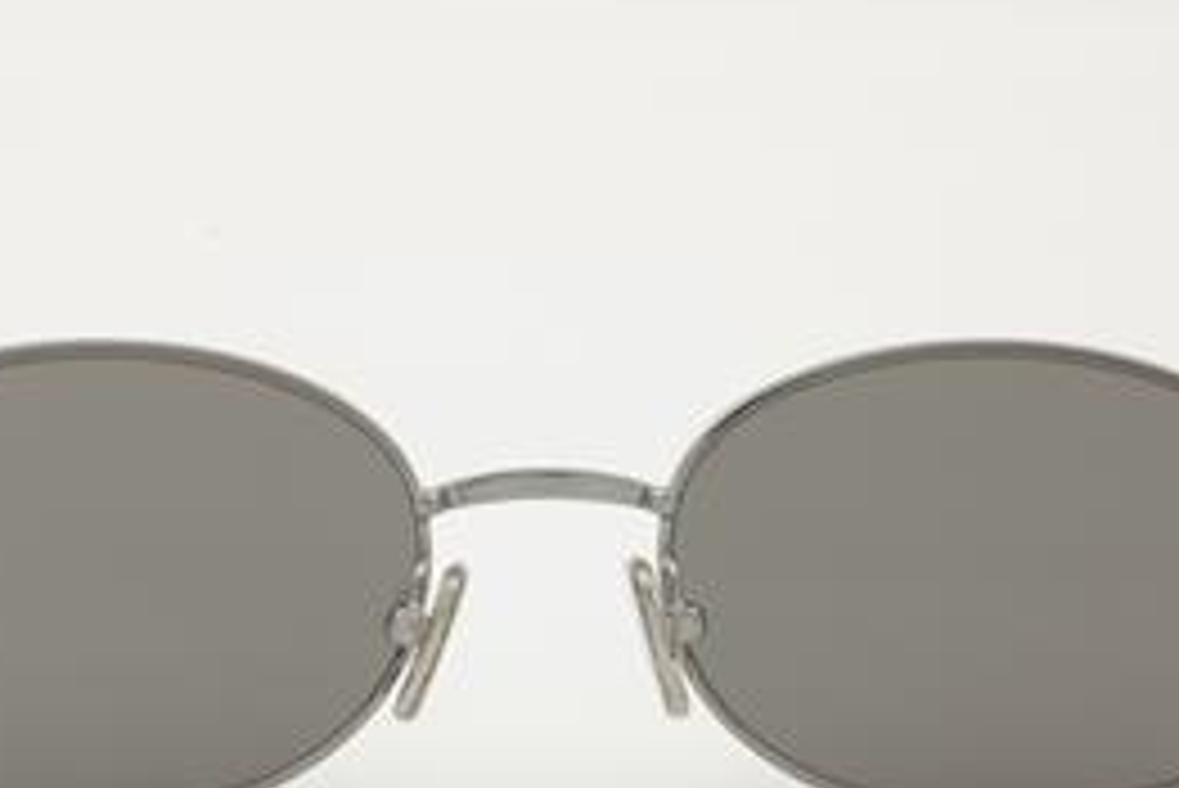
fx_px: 4121
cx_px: 544
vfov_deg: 10.9
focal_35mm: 126
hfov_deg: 16.3
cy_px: 567
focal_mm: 55
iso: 100
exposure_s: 1/2
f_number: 32
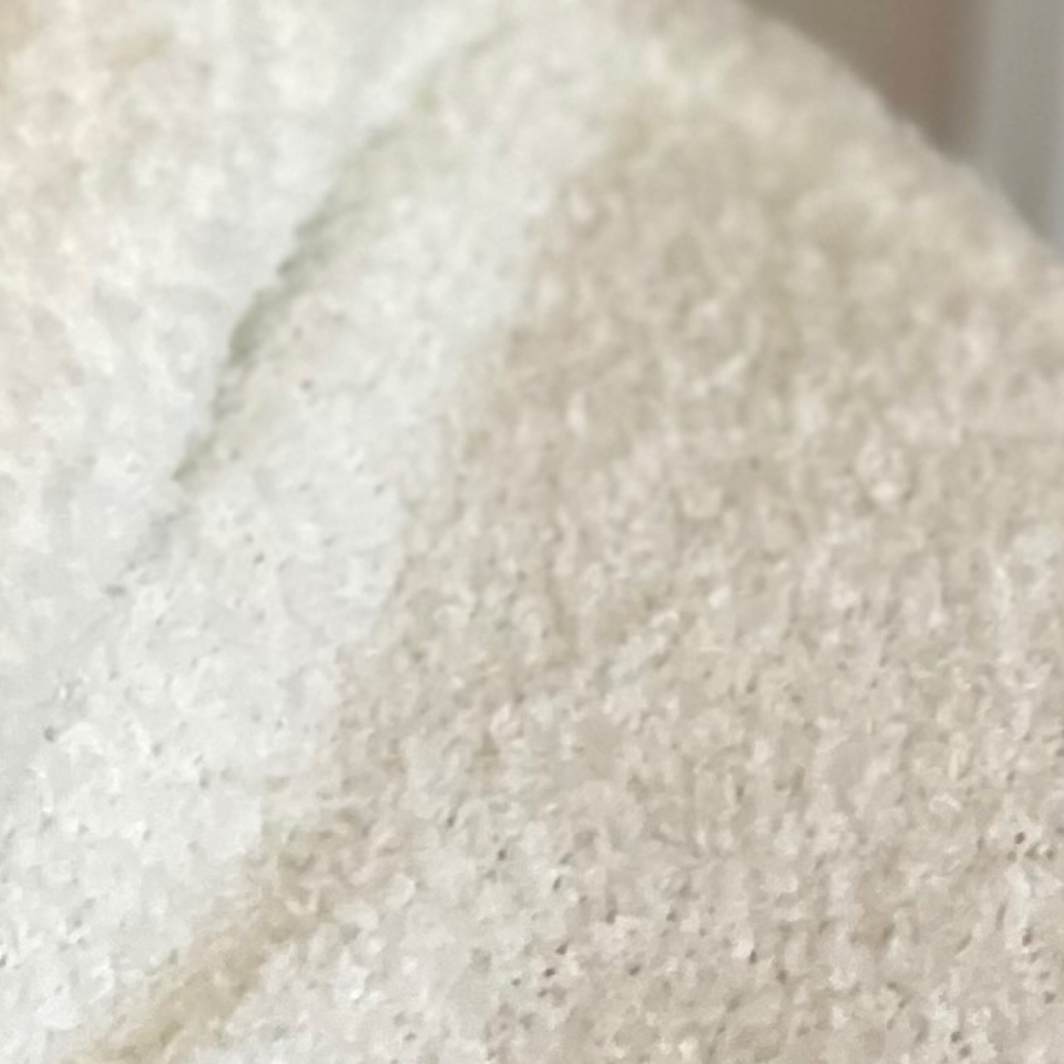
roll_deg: -1.9
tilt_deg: -7.7
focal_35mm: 241
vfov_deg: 6.9
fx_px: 8381
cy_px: -1337
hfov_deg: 7.1
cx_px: -873
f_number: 2
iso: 160
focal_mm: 6
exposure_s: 1/40
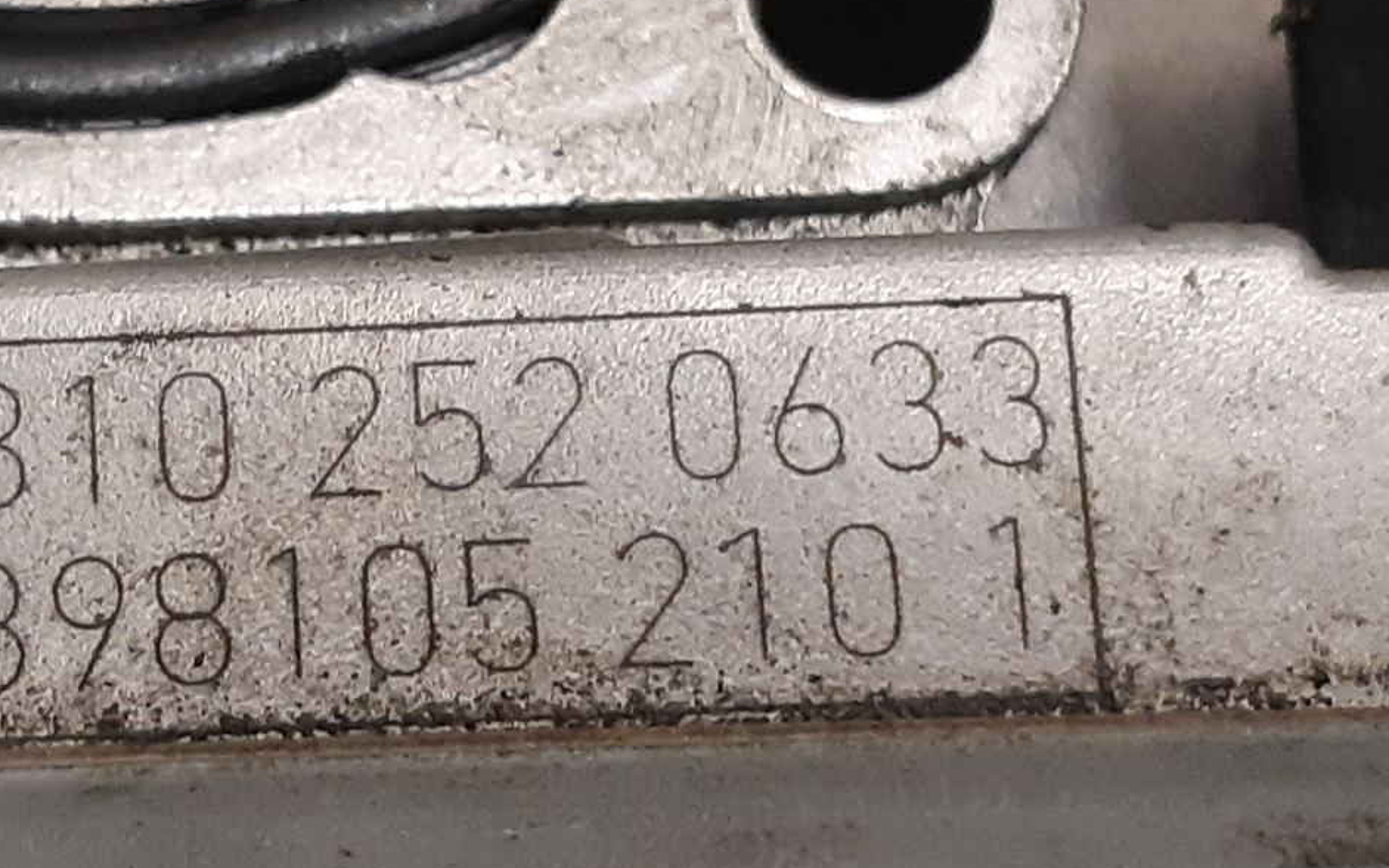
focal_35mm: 60
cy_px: 415
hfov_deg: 33.3
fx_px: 2271
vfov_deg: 21.6
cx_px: 350
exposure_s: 1/50
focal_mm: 3.93
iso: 250
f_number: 1.7
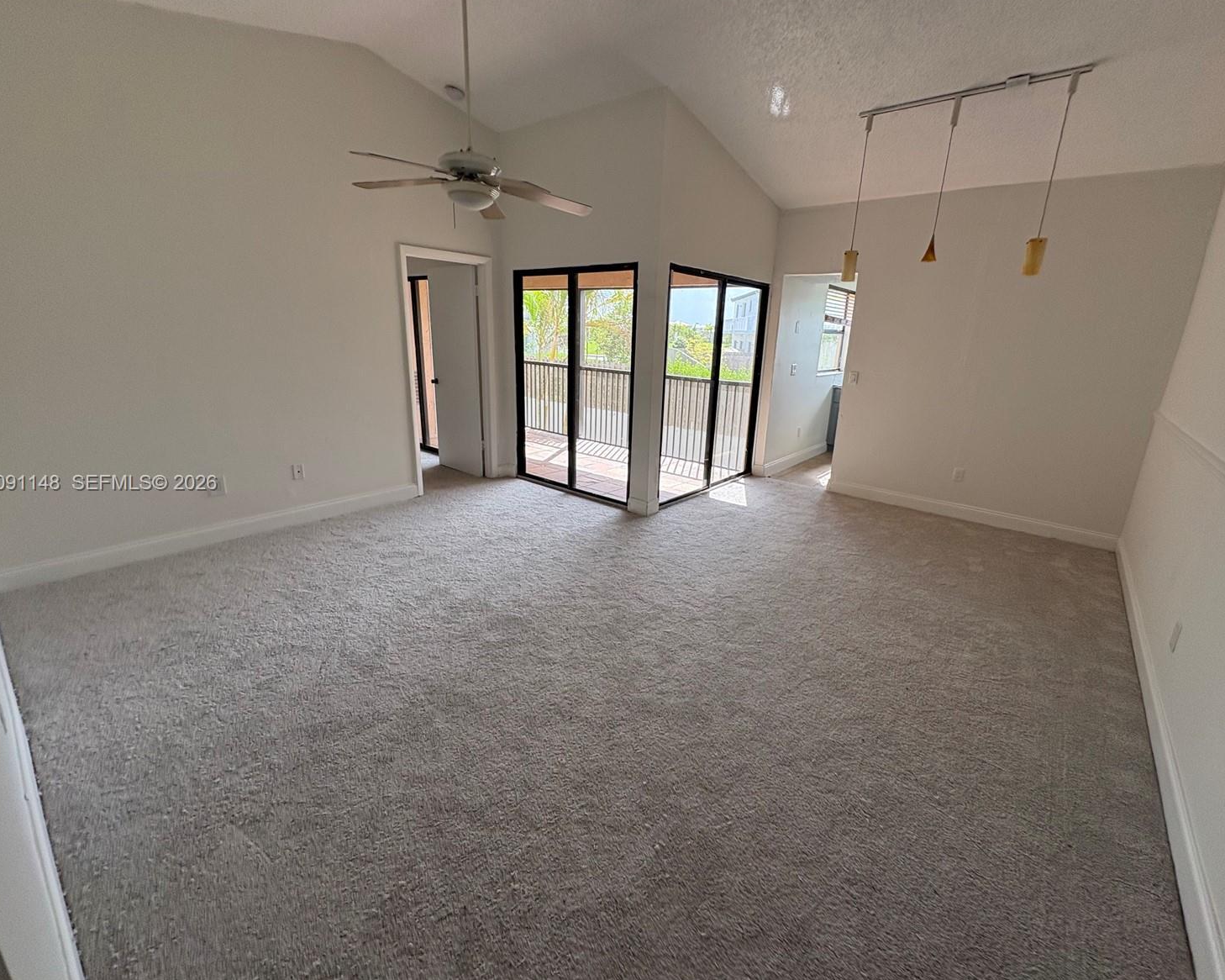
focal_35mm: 15
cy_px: 484
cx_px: 628
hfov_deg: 96.8
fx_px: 544
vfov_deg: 84.0
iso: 64
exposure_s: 1/134
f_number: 2.2
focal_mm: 2.22
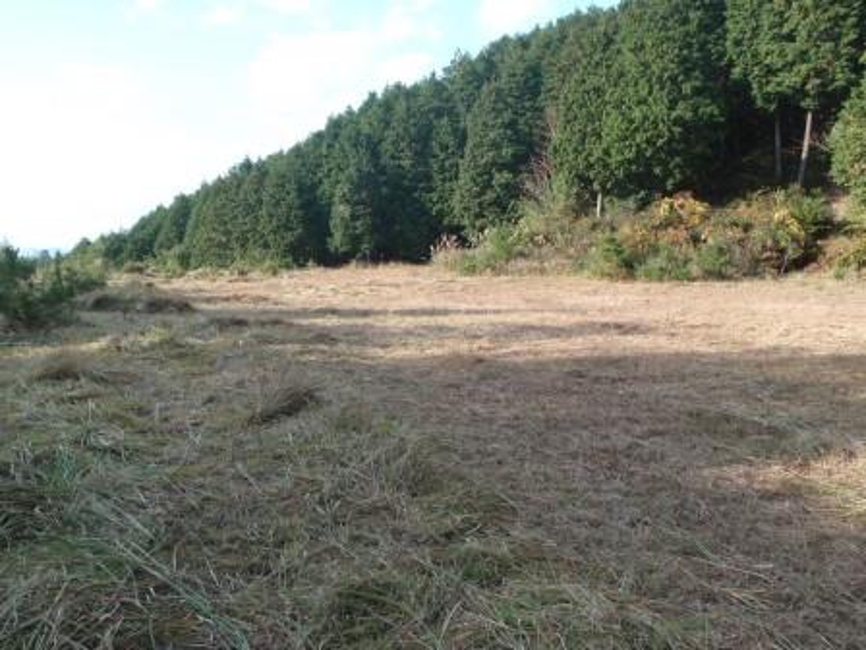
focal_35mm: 28
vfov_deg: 49.7
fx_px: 700
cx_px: 433
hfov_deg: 63.4
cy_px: 325
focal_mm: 5
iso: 64
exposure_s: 1/160
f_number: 4
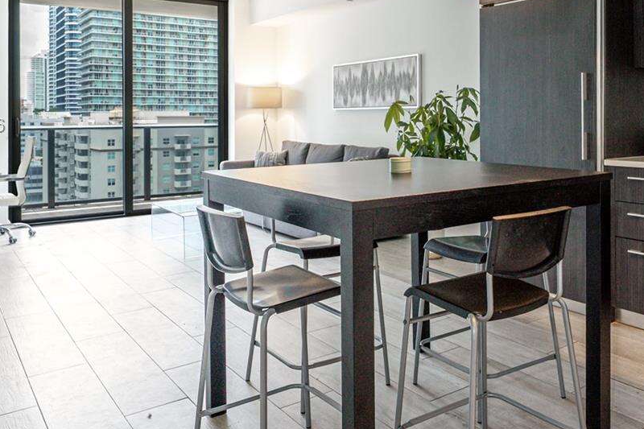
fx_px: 608
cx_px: 398
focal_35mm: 34
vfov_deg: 38.2
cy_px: 126
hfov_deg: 55.2
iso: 200
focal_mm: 17
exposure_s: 1/20
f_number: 8
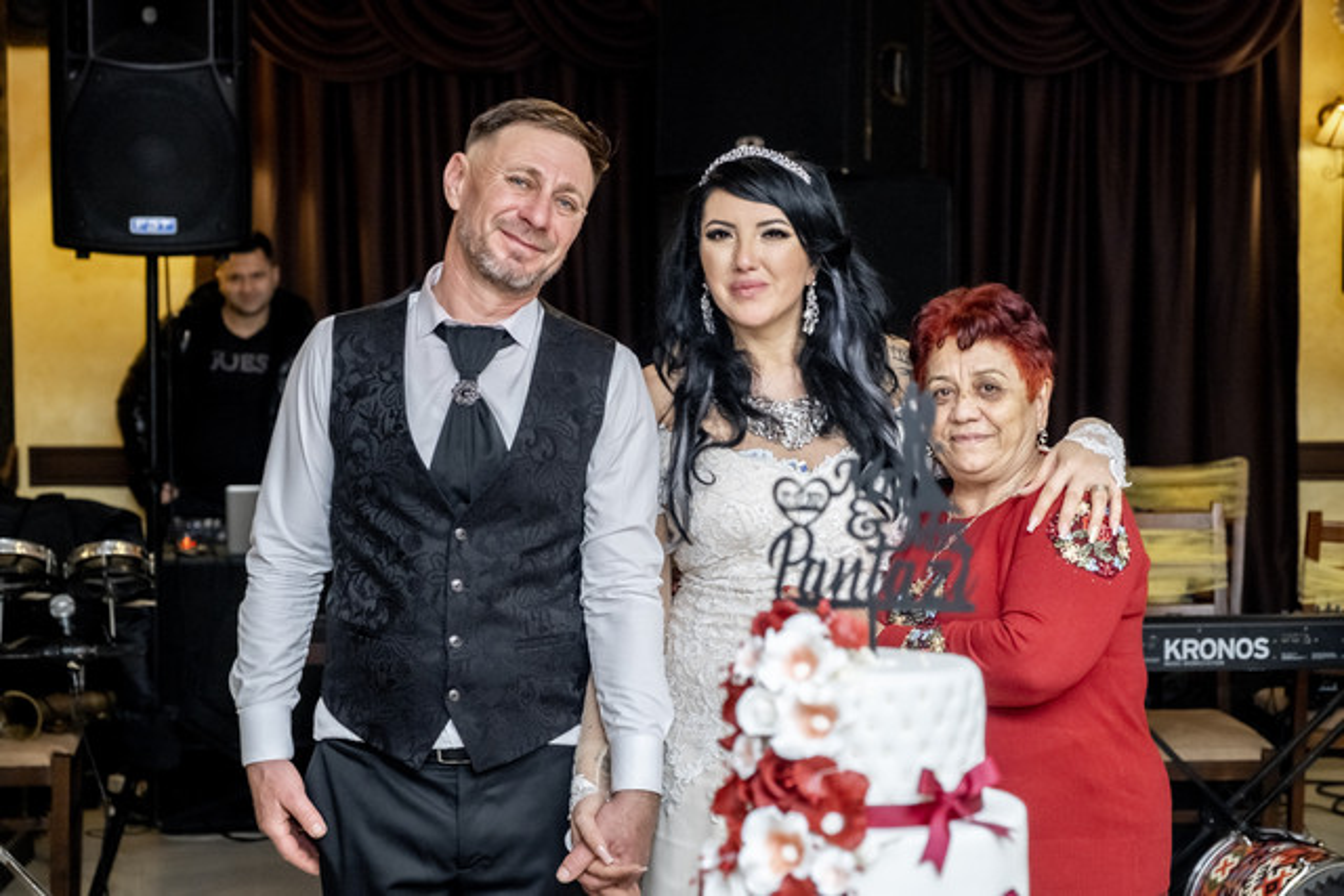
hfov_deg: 33.4
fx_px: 2240
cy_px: 448
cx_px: 672
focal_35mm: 60
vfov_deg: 22.6
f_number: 2.8
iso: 1250
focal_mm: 40.1
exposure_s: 1/125
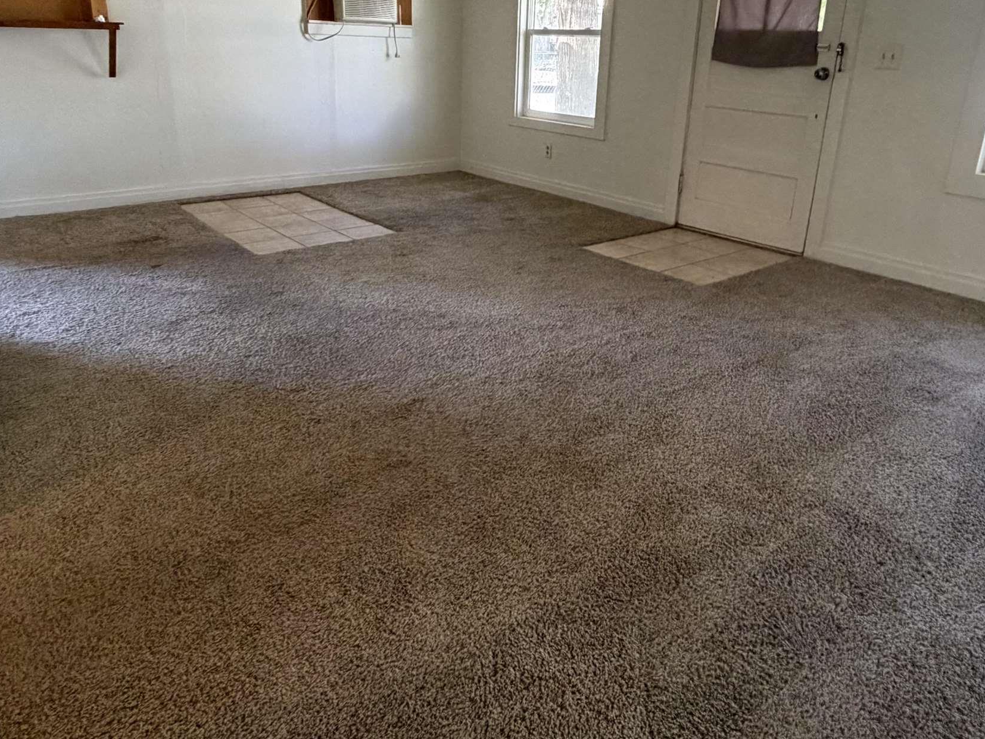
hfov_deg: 67.3
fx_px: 740
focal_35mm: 26
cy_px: 292
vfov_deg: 52.7
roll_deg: -1.1
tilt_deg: -17.9
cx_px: 511
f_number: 2.2
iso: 500
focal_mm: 2.22
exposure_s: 1/60
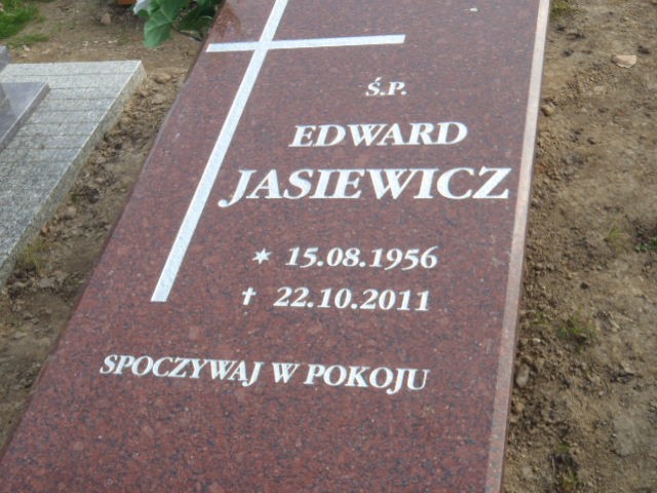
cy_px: 246
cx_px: 328
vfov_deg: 29.7
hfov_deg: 38.9
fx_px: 930
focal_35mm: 49
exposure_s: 1/125
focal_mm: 8.89
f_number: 5
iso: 64
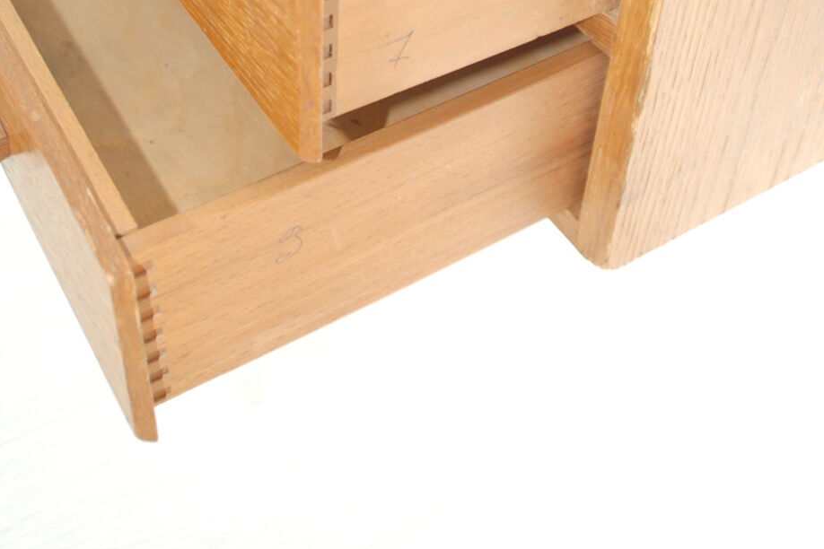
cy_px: -15
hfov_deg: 36.8
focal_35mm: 54
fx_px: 1236
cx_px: 376
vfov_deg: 23.8
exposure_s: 1/6
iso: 400
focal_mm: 22
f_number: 3.5
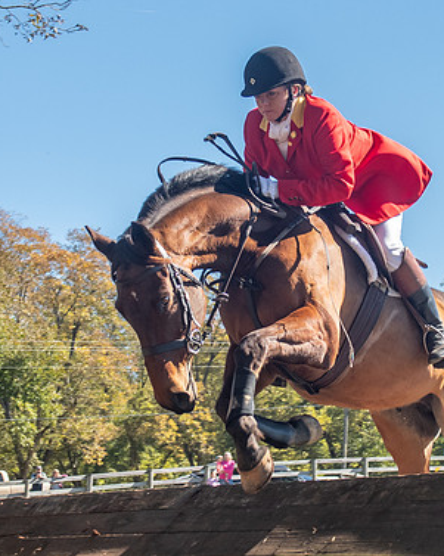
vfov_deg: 19.0
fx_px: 1661
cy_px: 279
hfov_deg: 15.2
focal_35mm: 101
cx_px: 236
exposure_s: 1/320
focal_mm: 32
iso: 400
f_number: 4
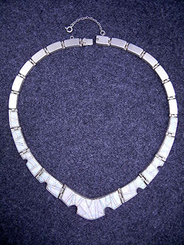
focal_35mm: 30
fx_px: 213
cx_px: 92
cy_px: 122
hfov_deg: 46.8
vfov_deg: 60.0
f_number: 3.5
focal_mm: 5.4
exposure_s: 1/30
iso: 557
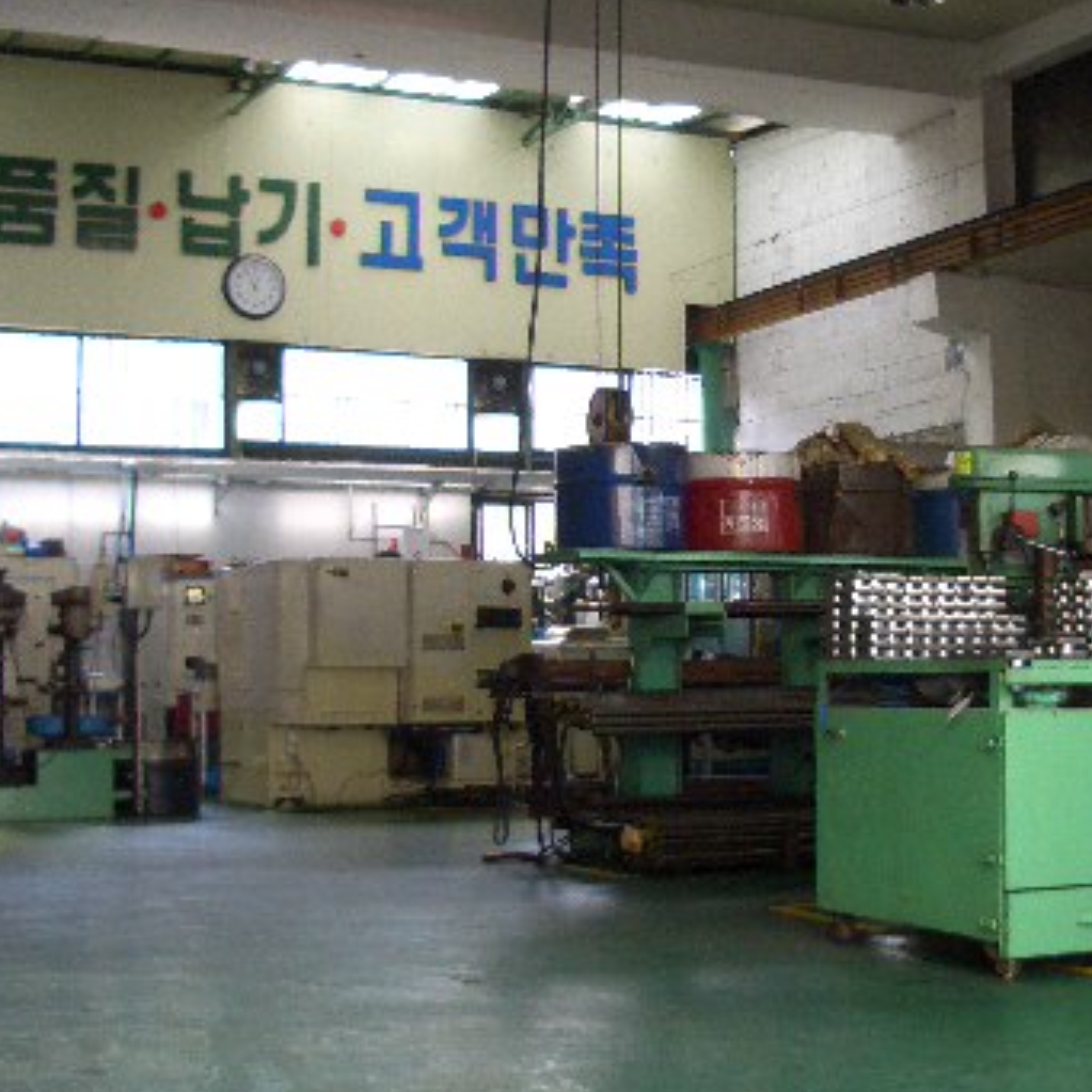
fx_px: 2070
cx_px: 692
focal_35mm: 58
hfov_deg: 29.4
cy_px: 500
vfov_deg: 29.5
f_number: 2.6
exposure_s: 1/100
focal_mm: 5.8
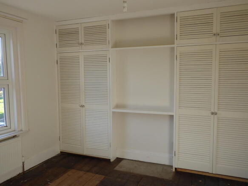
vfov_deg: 48.2
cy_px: 93
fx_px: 208
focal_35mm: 29
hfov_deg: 61.7
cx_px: 124
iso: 160
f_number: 3.5
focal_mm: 5
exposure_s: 1/160
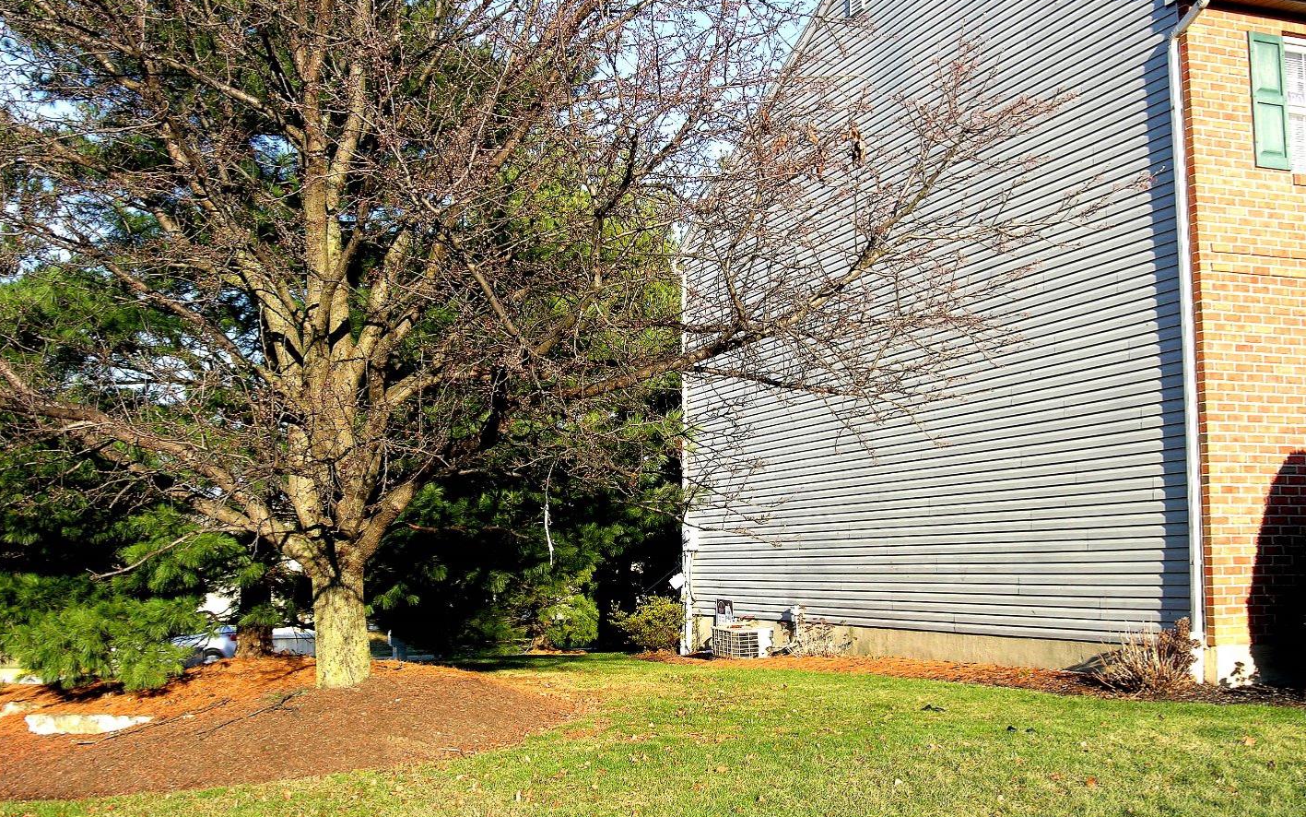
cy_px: 382
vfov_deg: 30.5
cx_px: 658
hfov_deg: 47.2
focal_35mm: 42
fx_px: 1495
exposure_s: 1/105
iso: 50
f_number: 5
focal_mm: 10
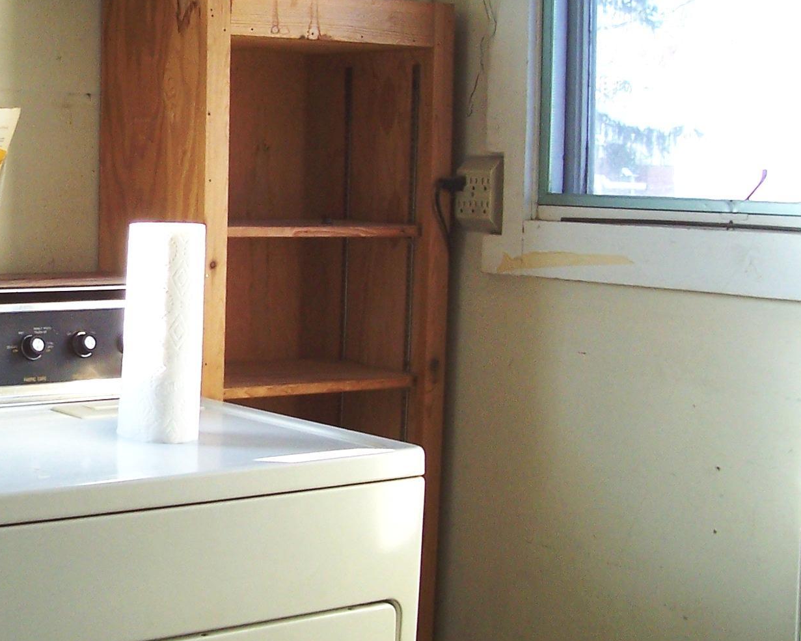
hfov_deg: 25.9
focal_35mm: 69
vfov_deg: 22.2
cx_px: -23
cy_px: 279
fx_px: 1636
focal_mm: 5.6
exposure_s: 1/125
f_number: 2.7
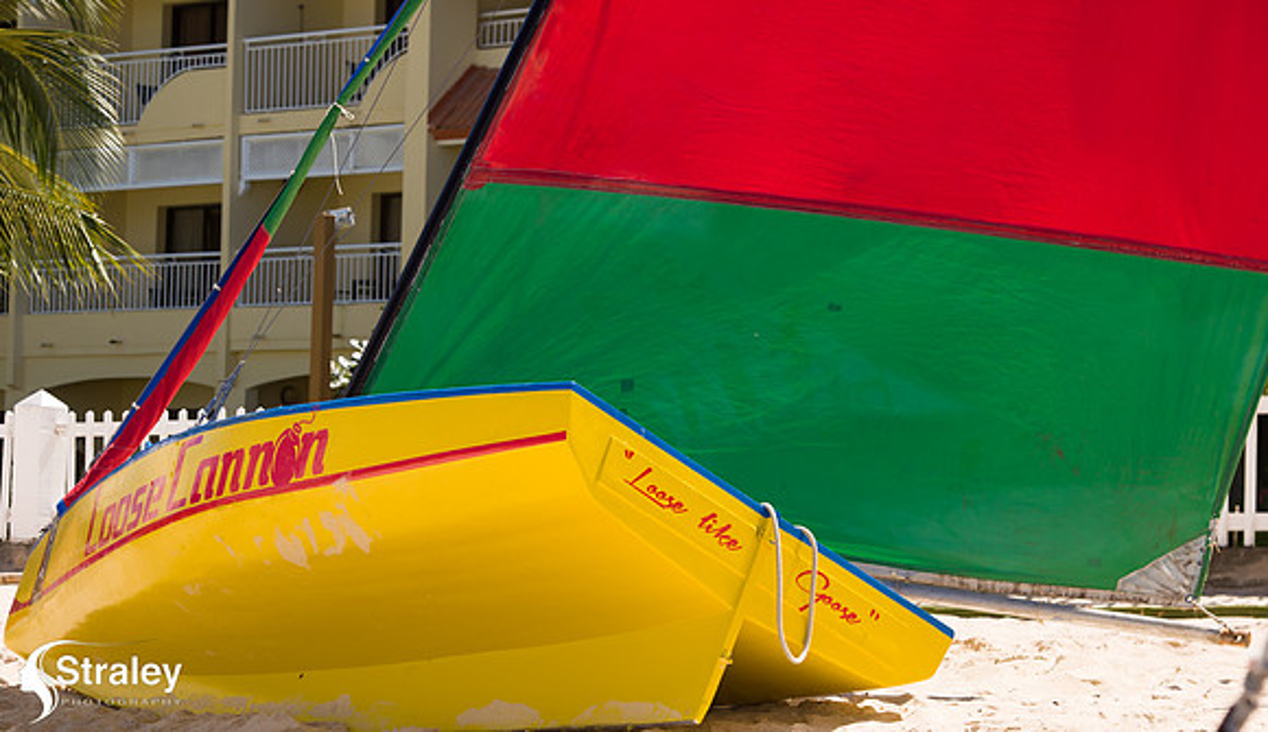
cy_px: 460
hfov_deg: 17.9
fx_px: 4032
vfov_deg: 10.4
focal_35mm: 119
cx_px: 602
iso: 100
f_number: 8
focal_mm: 105
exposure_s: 1/320
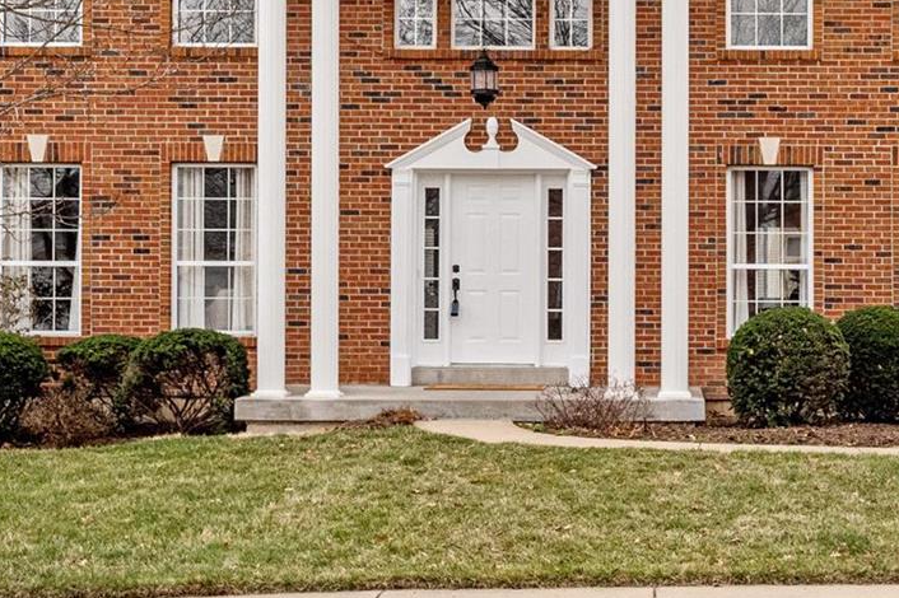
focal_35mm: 68
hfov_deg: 29.2
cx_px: 686
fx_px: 1697
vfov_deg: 19.2
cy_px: -55
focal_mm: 15
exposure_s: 1/400
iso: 400
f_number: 8
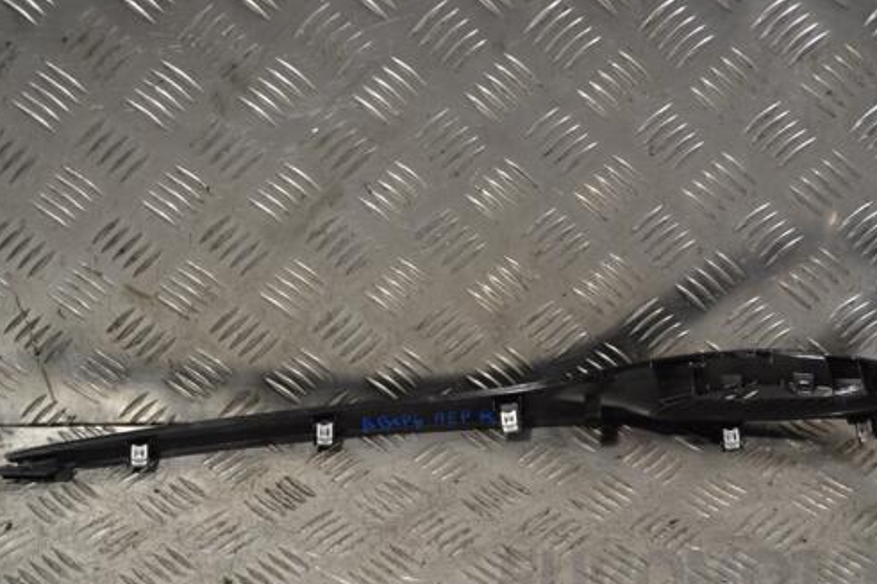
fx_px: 1607
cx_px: 468
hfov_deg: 30.5
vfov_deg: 20.6
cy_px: 339
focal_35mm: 66
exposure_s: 1/125
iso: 400
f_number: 5.3
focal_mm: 36
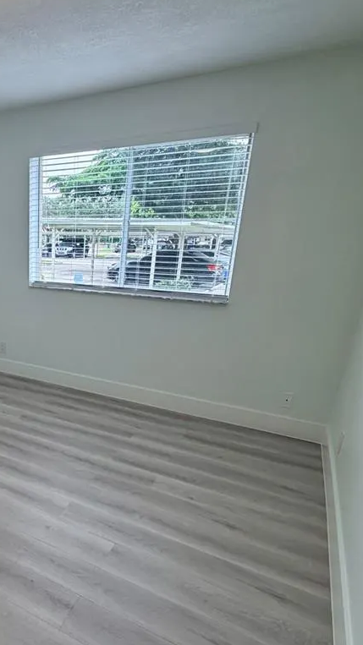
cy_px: 383
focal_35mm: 24
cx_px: 30
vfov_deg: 75.6
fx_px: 411
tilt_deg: -20.0
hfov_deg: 43.2
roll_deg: -0.4
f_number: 2.2
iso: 125
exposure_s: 1/120
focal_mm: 2.22
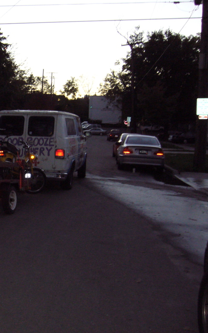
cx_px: -10
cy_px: 167
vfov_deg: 40.3
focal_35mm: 50
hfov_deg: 24.4
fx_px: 454
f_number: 2.8
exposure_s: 1/60
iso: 200
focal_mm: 5.8
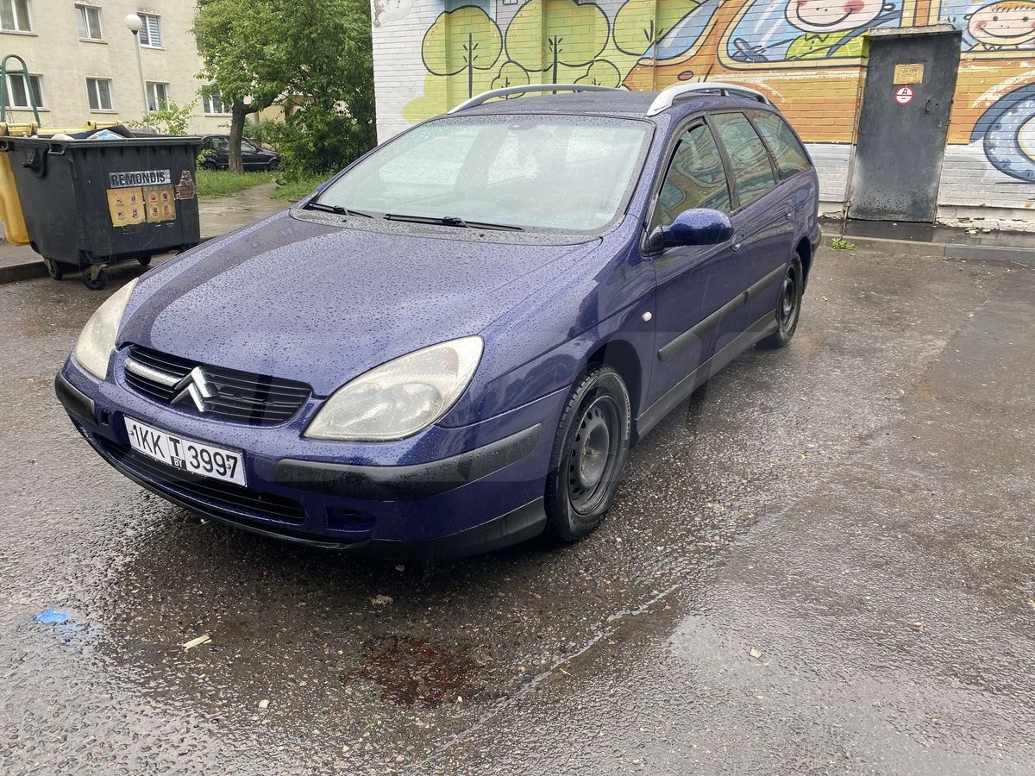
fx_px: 777
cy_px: 388
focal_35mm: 26
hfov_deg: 67.3
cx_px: 518
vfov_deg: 53.1
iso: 32
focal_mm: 4.25
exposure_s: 1/122
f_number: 1.8
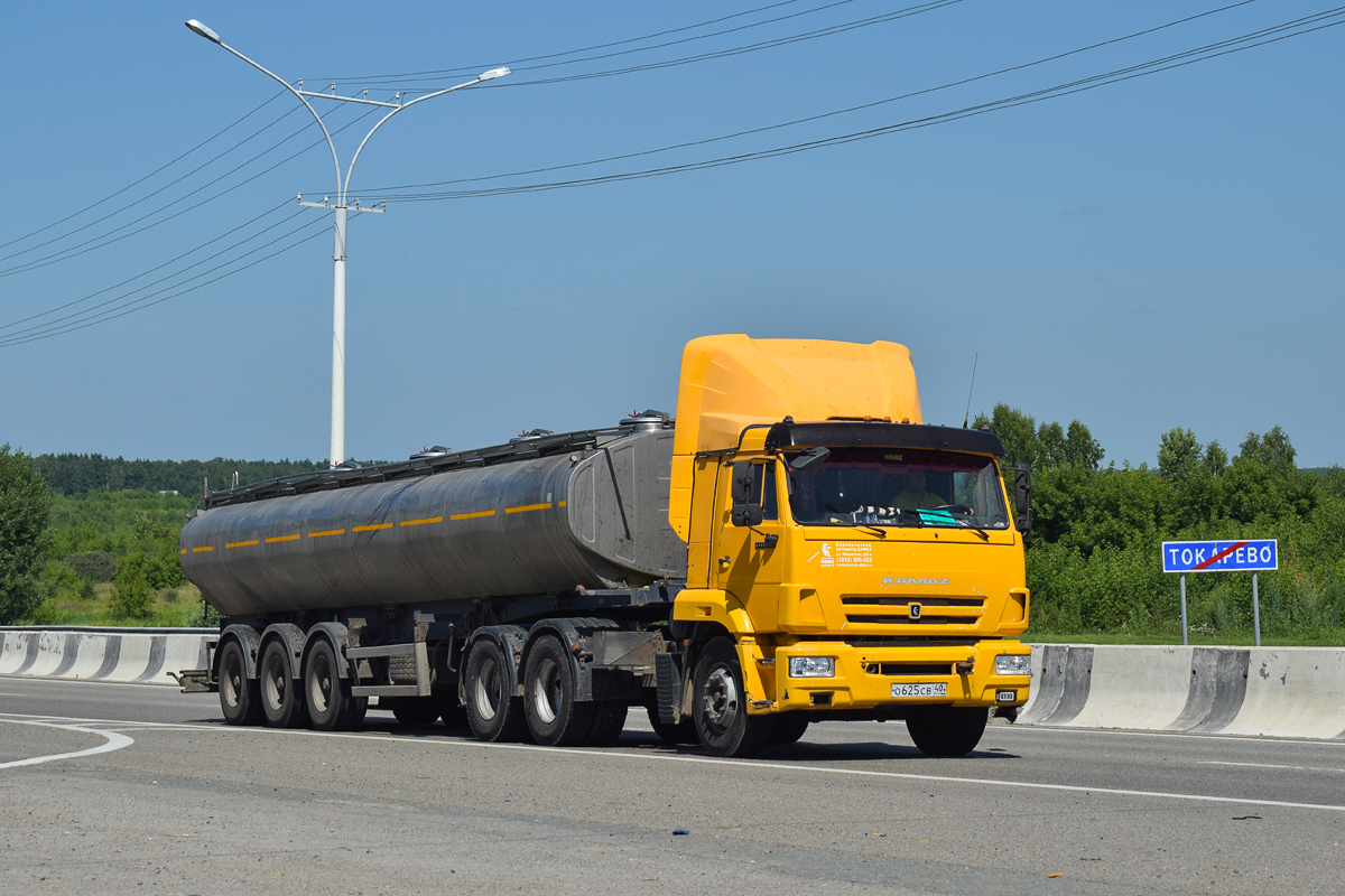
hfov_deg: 24.6
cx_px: 672
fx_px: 3082
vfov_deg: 16.6
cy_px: 448
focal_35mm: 82
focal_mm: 55
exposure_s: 1/1250
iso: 200
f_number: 7.1
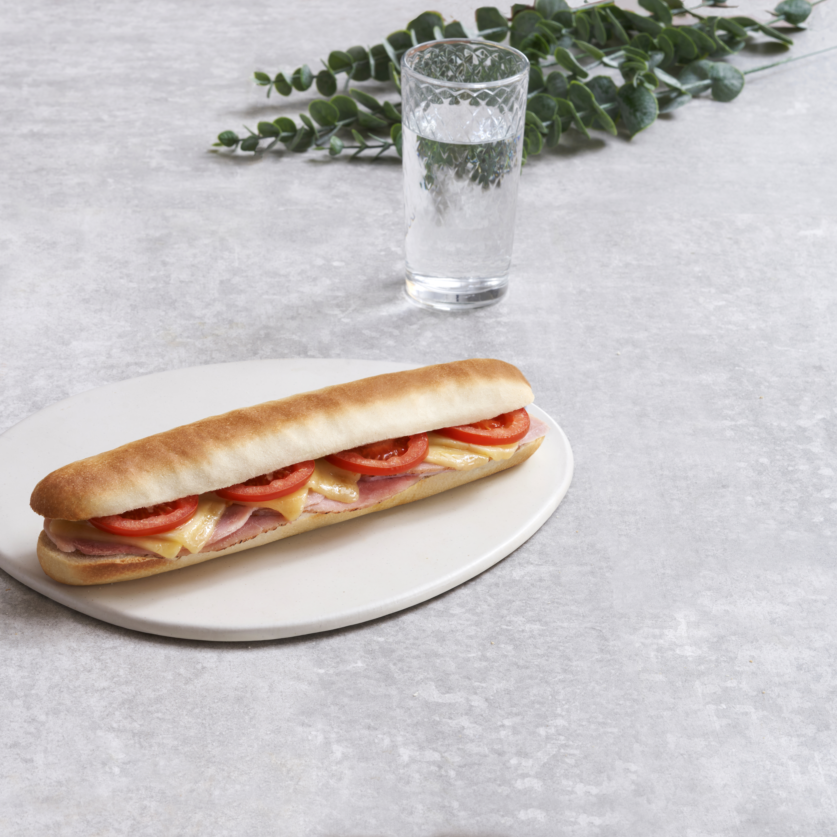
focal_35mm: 115
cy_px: 418
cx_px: 223
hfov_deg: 15.1
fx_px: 3146
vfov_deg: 15.2
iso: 200
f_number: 14
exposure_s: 1/125
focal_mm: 90
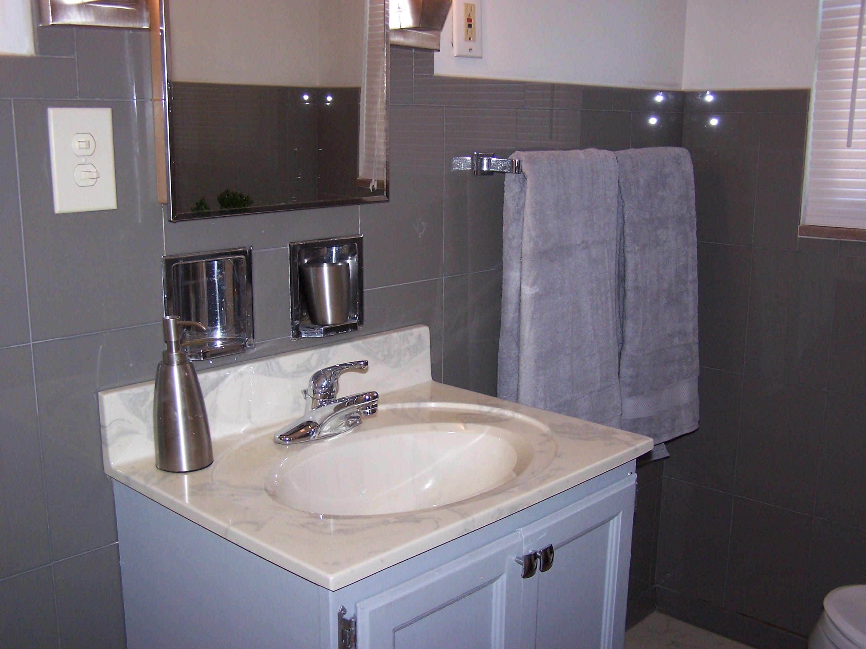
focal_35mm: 38
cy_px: 324
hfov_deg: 49.0
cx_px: 433
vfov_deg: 37.7
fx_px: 951
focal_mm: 6.3
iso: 140
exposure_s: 1/60
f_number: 2.8
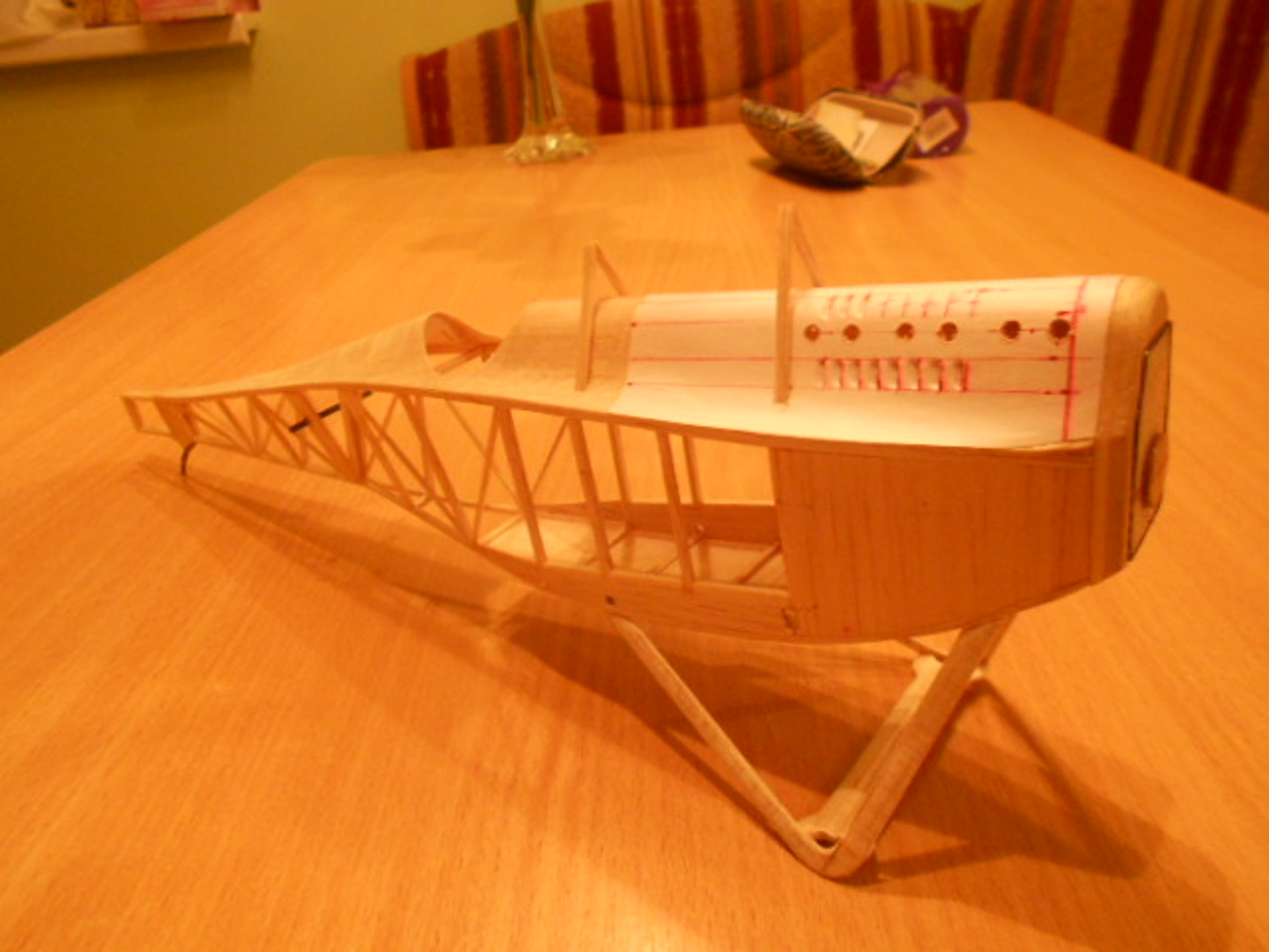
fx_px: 953
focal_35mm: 26
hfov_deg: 67.3
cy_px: 476
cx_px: 634
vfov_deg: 53.1
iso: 400
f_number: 3.2
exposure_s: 1/8
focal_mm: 4.6
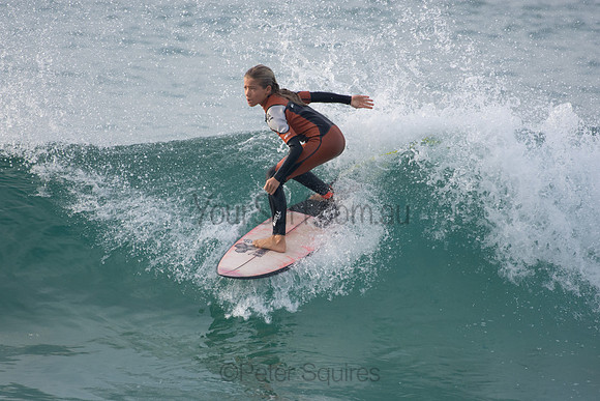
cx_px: 300
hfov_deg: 2.7
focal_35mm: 750
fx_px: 12502
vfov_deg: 1.8
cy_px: 200
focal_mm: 500
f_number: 5.6
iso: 720
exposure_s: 1/2000
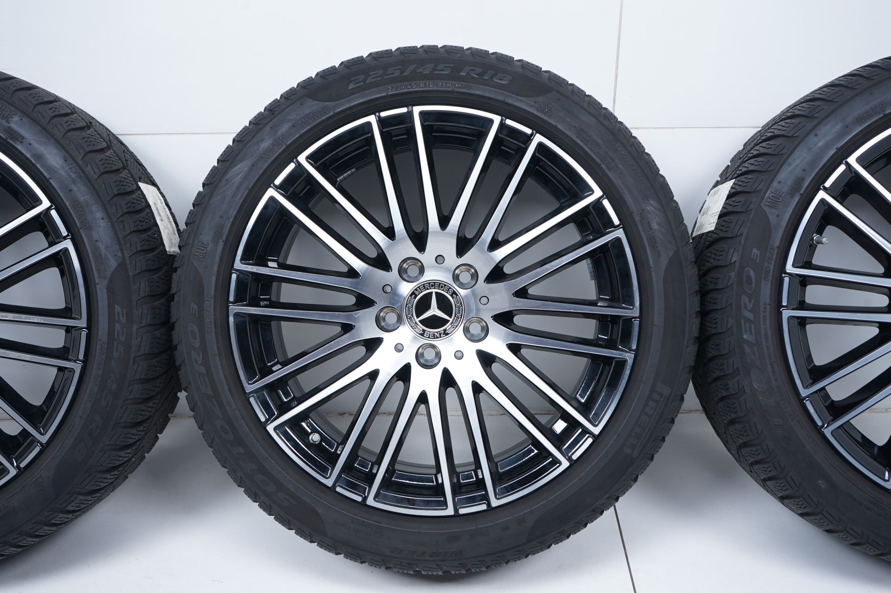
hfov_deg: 51.9
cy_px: 296
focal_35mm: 37
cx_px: 446
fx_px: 915
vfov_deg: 35.9
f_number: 7.1
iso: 250
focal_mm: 37
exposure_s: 1/100
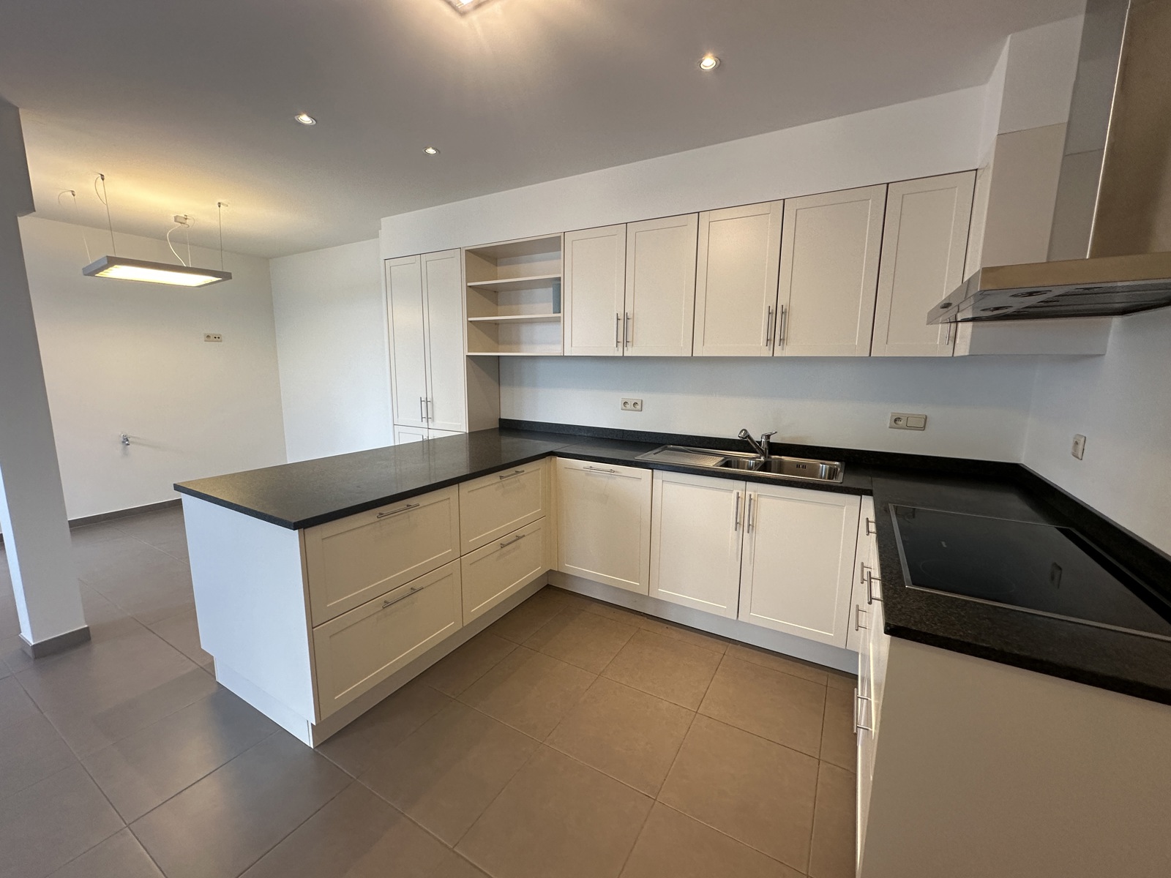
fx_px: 474
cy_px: 439
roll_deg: -1.1
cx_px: 586
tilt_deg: -9.3
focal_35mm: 14
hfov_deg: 102.1
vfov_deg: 85.7
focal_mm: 2.22
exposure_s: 1/100
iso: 160
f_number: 2.2
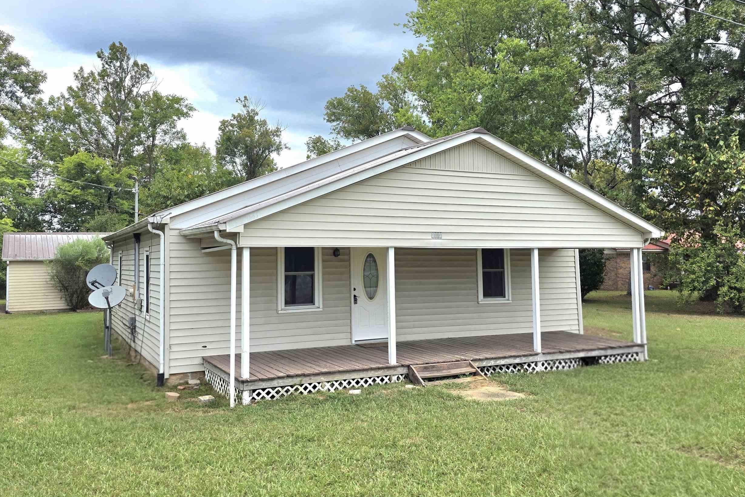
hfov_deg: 61.9
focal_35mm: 30
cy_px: 222
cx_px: 364
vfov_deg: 43.5
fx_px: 621
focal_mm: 6.3
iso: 80
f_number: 1.7
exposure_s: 1/1429
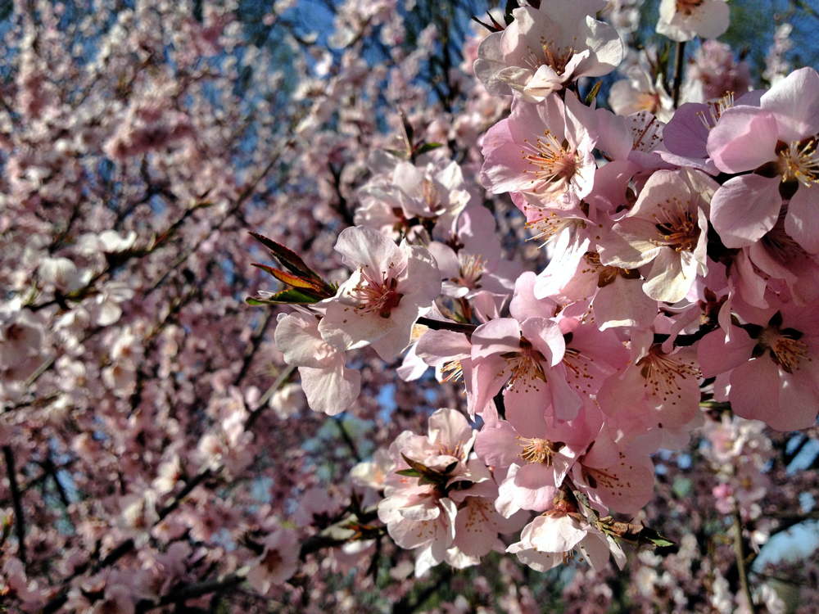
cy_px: 307
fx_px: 828
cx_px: 410
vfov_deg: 40.7
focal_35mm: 35
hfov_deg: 52.6
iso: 64
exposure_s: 1/2045
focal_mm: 4.28
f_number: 2.4
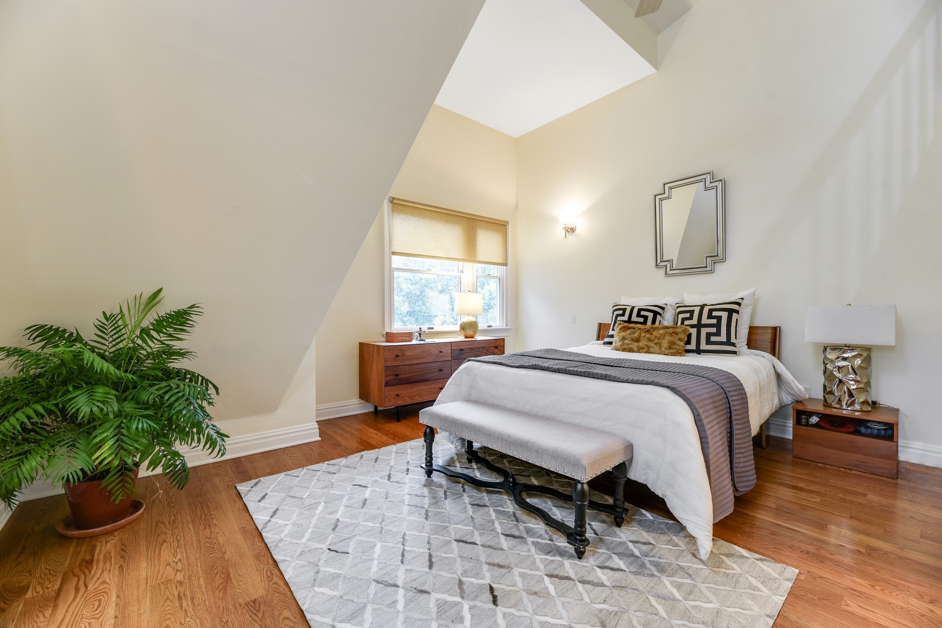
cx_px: 471
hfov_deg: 104.3
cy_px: 314
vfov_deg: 81.2
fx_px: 366
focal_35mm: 14
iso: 400
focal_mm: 14
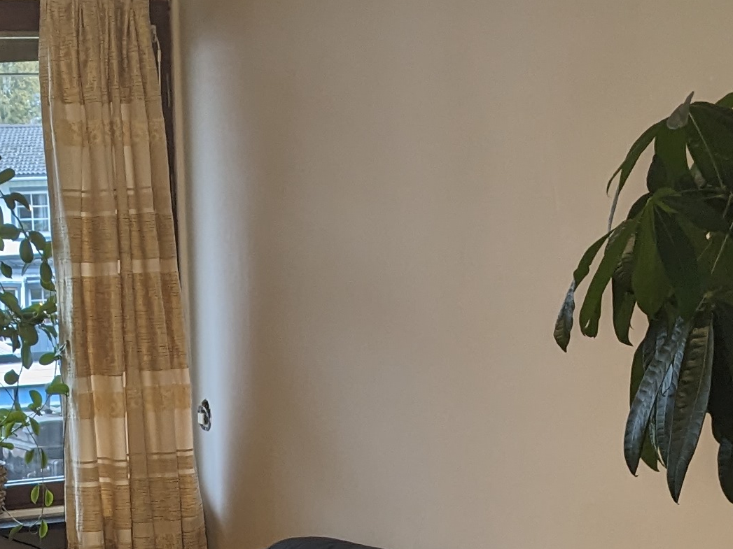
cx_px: 188
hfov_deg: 18.8
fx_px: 2202
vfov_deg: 14.0
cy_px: 561
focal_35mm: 104
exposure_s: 1/50
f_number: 1.73
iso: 52
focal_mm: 4.38
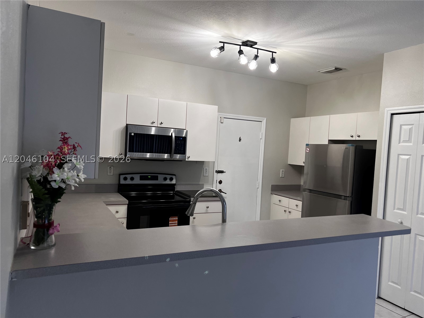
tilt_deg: -2.8
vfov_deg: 53.1
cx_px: 212
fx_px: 318
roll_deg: -2.8
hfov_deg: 67.3
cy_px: 159
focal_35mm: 26
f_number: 1.5
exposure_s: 1/103
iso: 125
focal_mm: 5.7
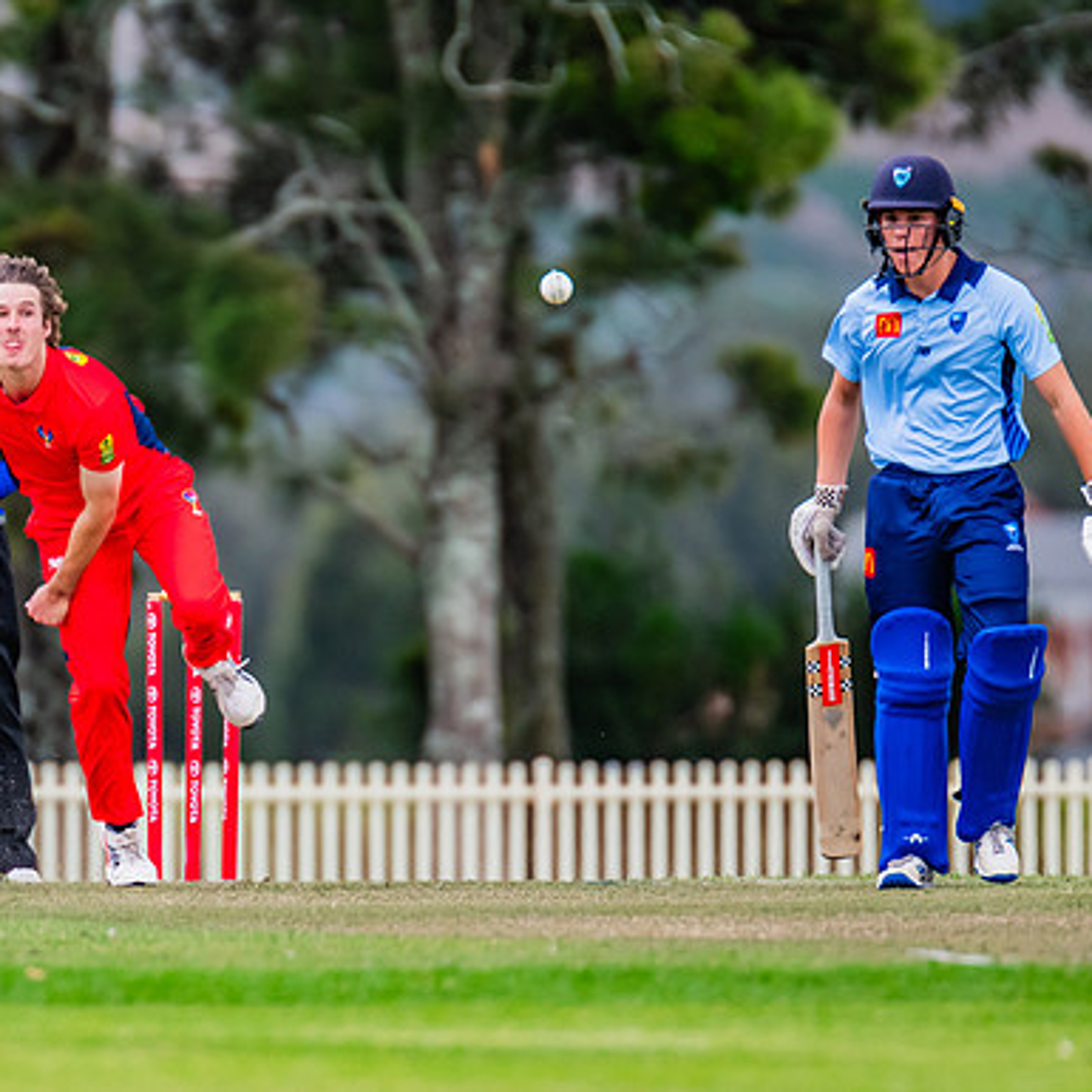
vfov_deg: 1.7
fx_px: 36618
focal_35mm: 1026
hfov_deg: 1.7
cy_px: 561
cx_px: 103
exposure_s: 1/1600
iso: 1100
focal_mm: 600
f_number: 5.6
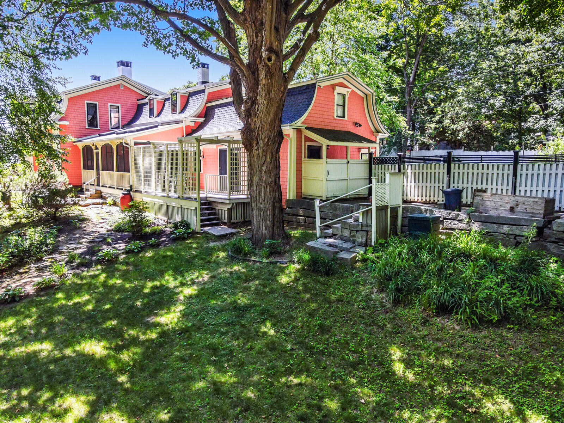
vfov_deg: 56.8
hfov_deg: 71.6
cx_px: 282
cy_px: 212
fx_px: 391
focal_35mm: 24
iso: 200
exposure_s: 1/240
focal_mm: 4.5
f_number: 2.8
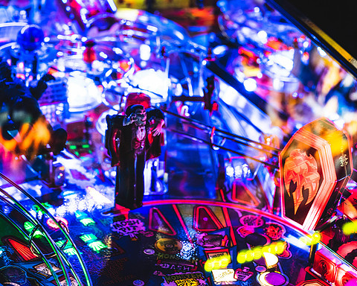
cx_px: 168
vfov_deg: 15.1
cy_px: 143
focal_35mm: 102
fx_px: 1078
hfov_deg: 18.8
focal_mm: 90
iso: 2000
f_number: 5
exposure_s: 1/50
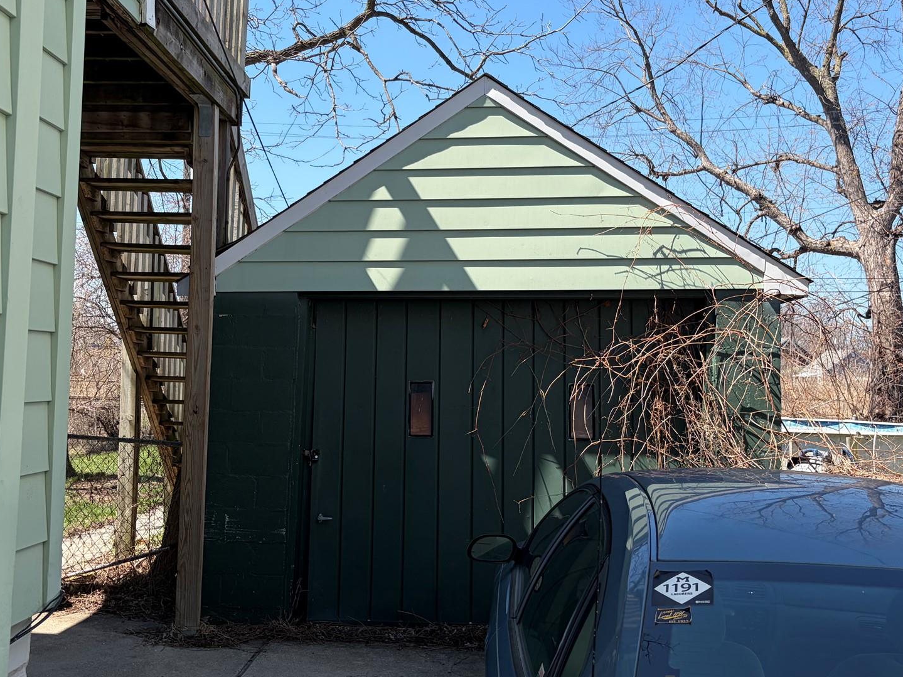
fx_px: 965
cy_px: 309
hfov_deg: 50.1
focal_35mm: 37
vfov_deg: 38.6
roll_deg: -0.1
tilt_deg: +4.6
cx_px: 414
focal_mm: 5.96
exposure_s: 1/1517
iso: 50
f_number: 1.6
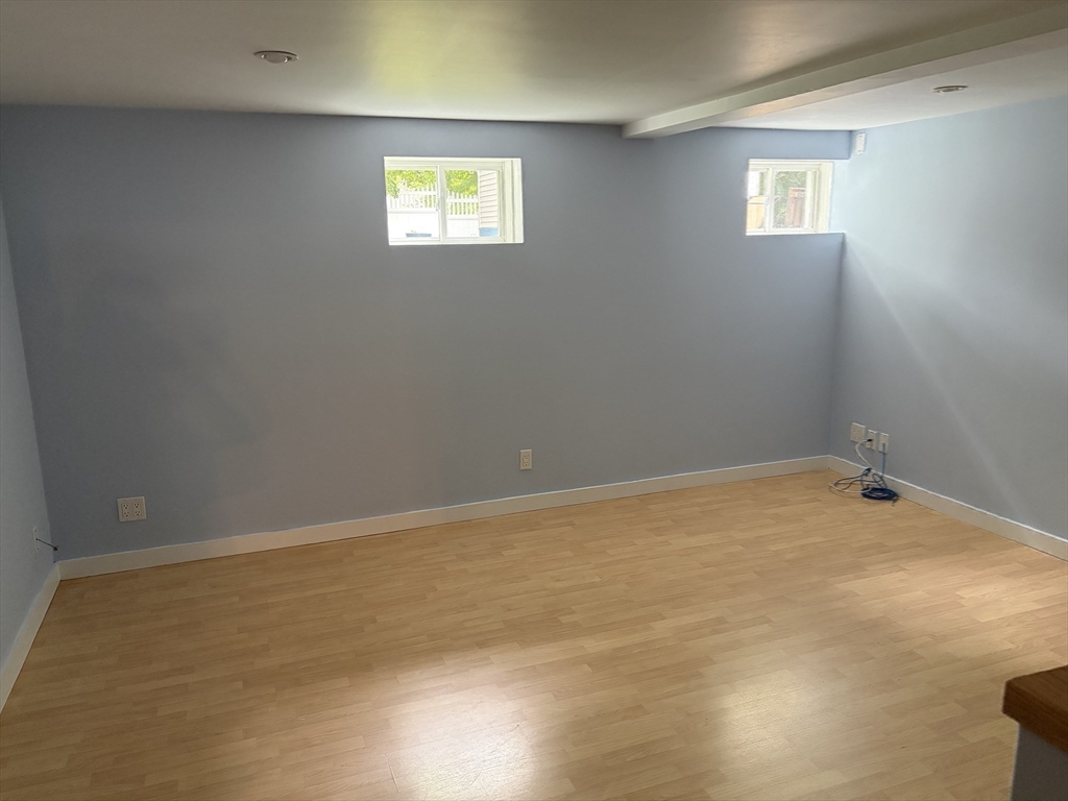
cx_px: 534
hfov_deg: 67.3
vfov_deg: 53.1
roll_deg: +1.4
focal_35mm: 26
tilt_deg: -11.7
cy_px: 400
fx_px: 802
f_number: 1.6
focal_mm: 5.96
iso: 400
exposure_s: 1/59
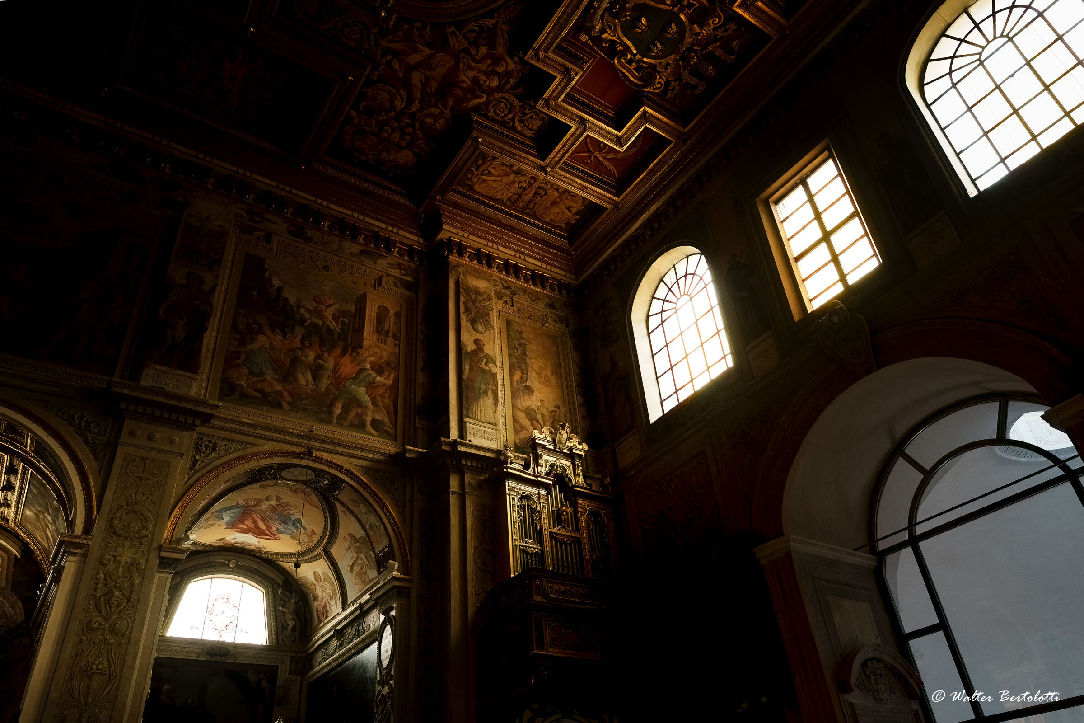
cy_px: 362
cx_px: 542
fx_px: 632
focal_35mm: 21
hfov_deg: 81.2
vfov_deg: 59.5
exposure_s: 1/60
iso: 160
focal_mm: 14
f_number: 1.8
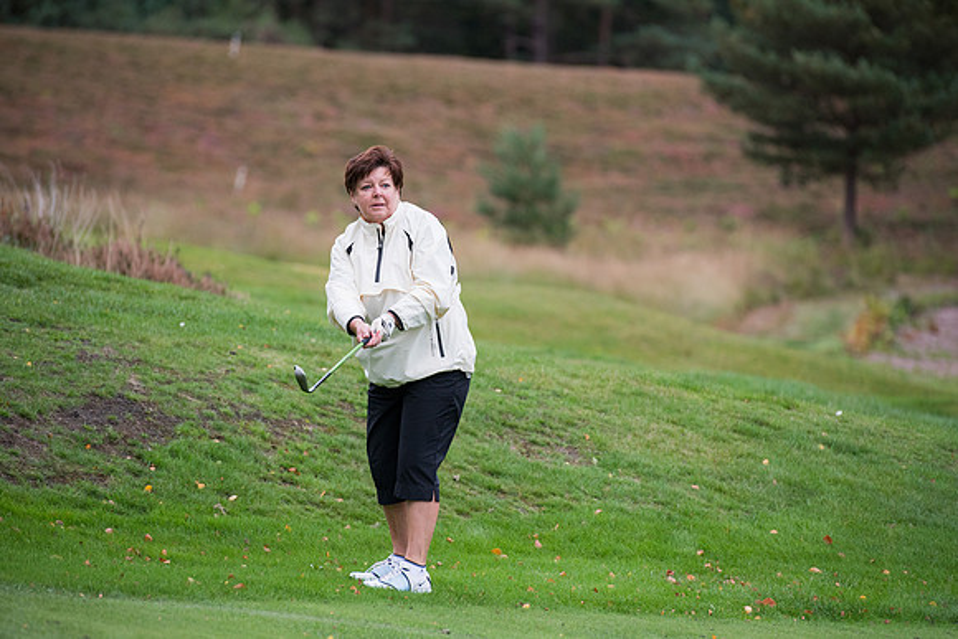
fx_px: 5323
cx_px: 479
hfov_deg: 10.3
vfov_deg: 6.9
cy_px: 320
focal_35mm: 200
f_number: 4
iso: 1000
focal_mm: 200
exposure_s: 1/1250
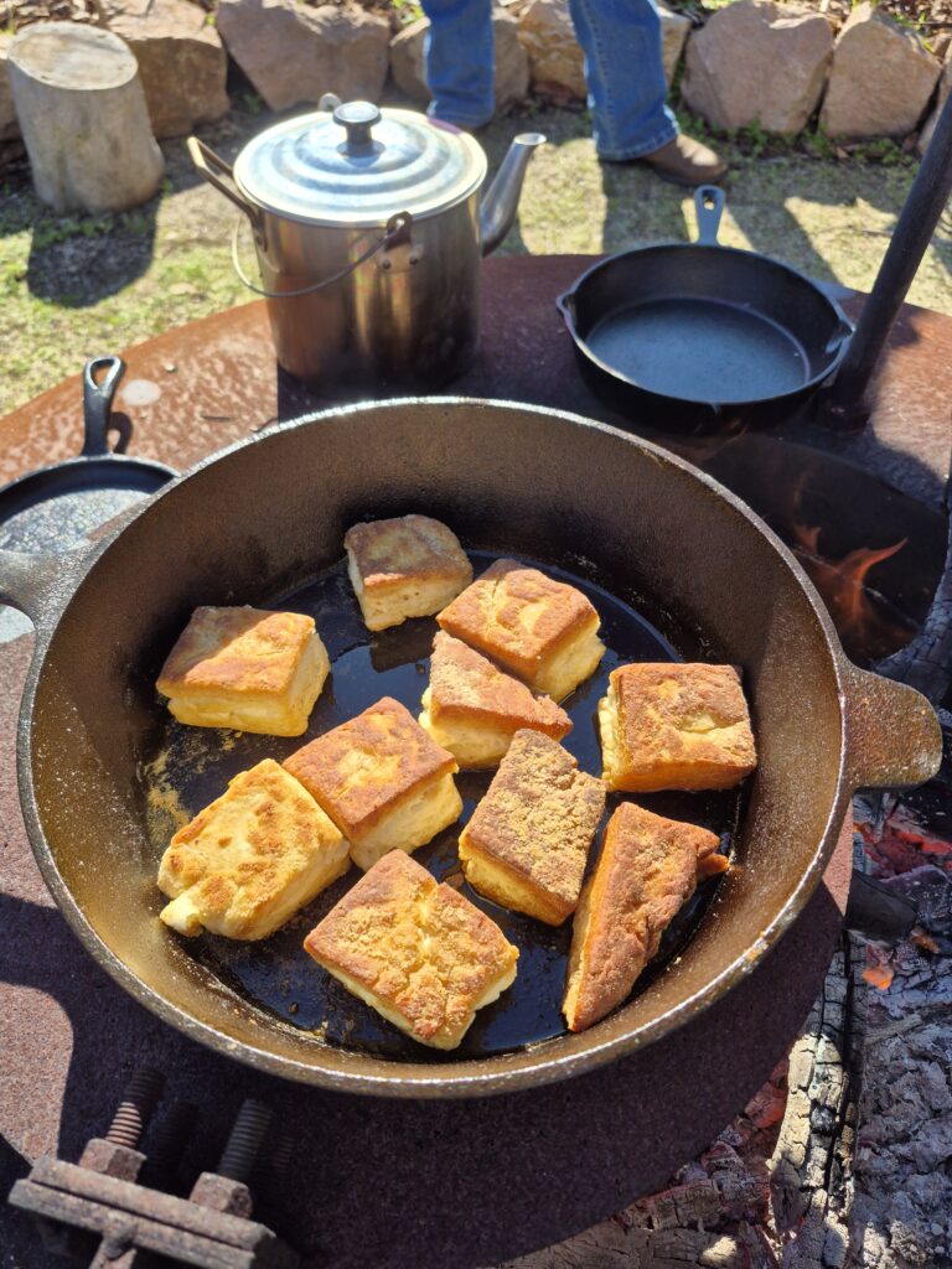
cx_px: 476
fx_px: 843
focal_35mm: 23
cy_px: 634
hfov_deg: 58.9
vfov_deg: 73.9
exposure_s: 1/1028
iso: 25
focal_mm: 5.4
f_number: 1.8
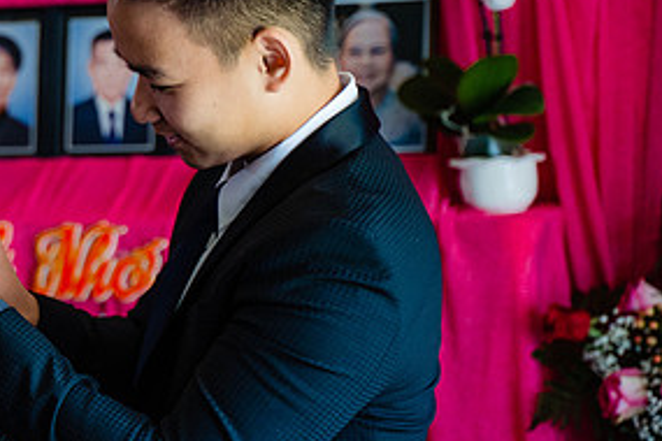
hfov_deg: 15.5
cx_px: -28
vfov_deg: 10.6
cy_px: 223
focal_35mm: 129
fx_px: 2372
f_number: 2.8
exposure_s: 1/320
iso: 1600
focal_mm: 60
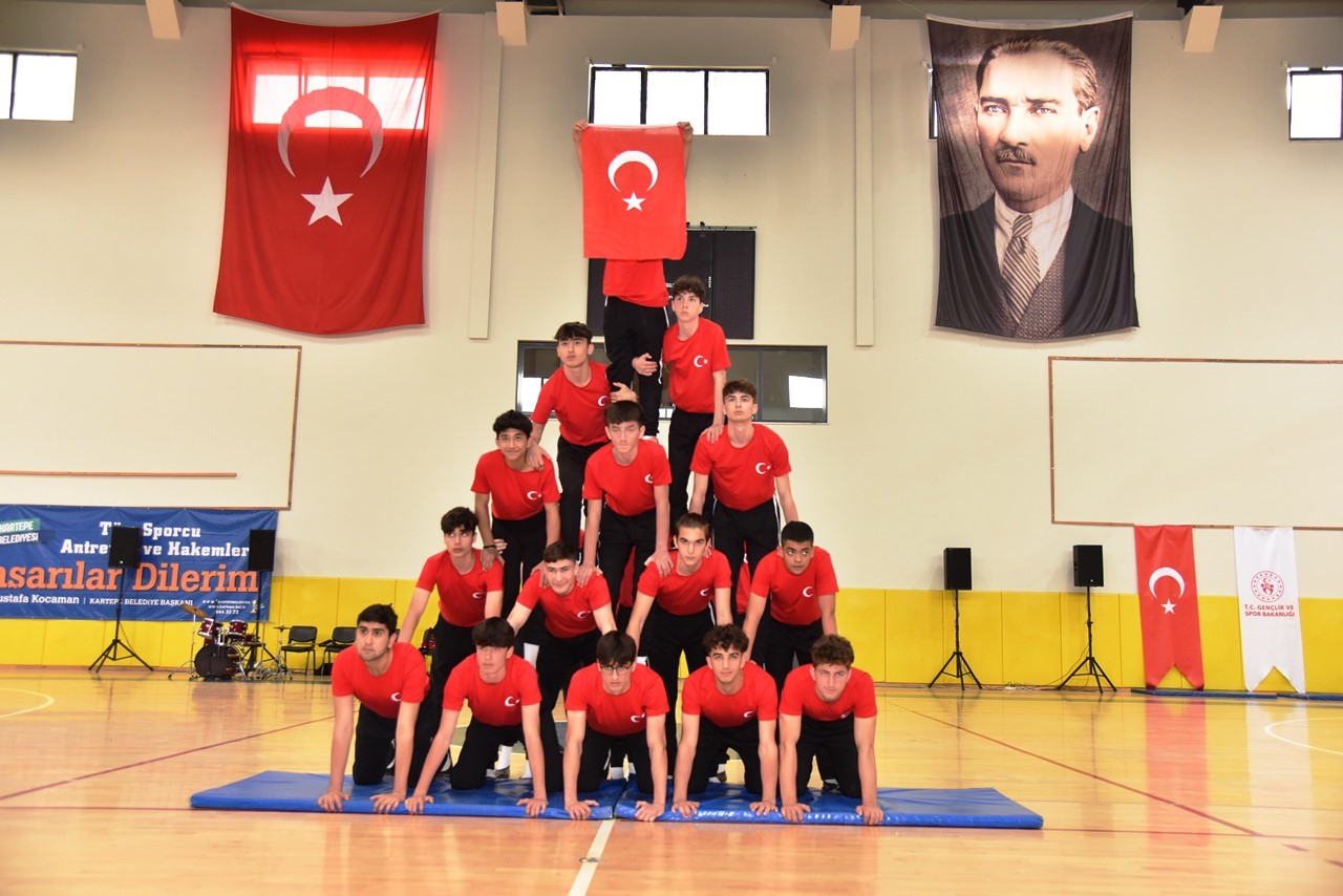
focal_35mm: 32
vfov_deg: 41.1
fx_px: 1194
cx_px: 672
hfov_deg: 58.7
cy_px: 448
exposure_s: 1/80
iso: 720
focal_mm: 32
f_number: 4
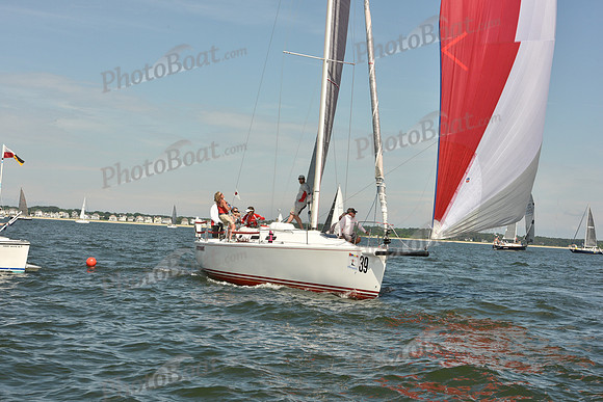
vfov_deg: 19.5
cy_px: 201
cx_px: 302
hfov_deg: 28.8
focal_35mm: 70
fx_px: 1173
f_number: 14
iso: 320
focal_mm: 70
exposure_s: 1/640
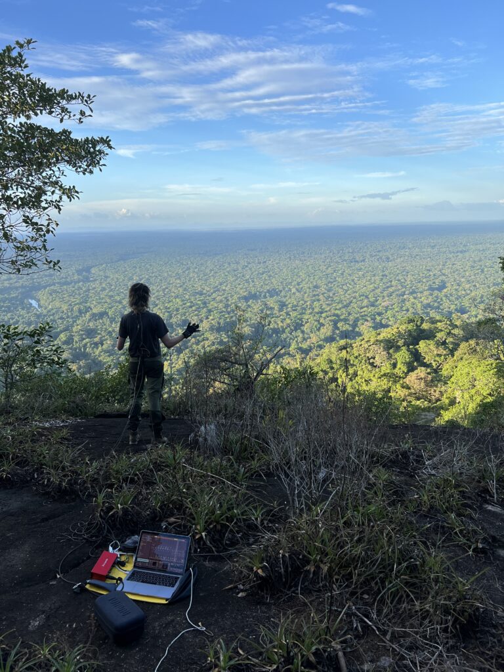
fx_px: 505
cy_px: 336
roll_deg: +1.8
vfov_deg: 67.3
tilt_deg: -13.1
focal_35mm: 26
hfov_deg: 53.1
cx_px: 252
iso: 50
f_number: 1.5
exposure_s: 1/1280
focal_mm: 5.7
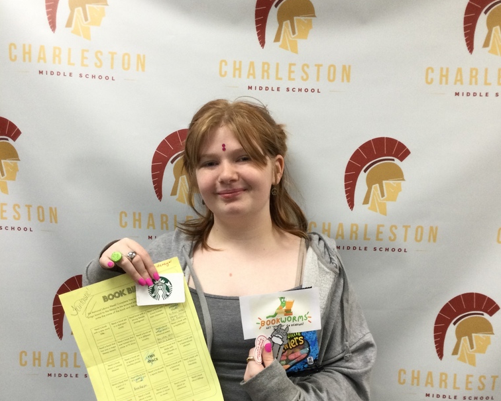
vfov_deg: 35.9
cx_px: 254
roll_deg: -1.6
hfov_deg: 44.8
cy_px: 289
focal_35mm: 41
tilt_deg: -9.5
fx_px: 608
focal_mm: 3.3
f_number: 2.4
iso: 64
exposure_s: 1/30
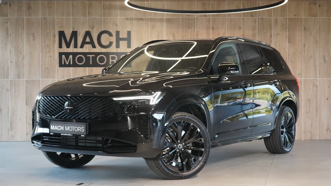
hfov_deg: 34.4
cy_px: 102
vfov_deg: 19.7
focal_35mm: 61
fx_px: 535
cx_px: 166
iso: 6400
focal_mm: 58
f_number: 5
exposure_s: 1/160
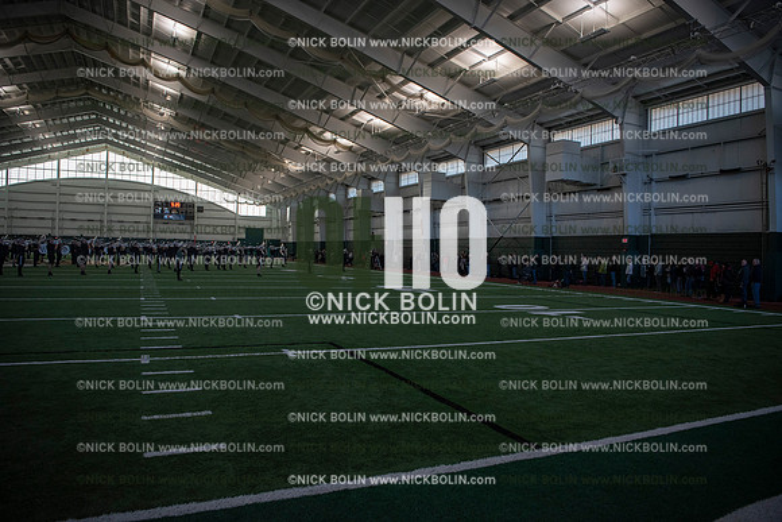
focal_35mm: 24
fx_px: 521
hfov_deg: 73.7
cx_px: 391
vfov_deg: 53.2
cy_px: 261
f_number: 2.8
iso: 1000
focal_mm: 24
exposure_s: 1/1000
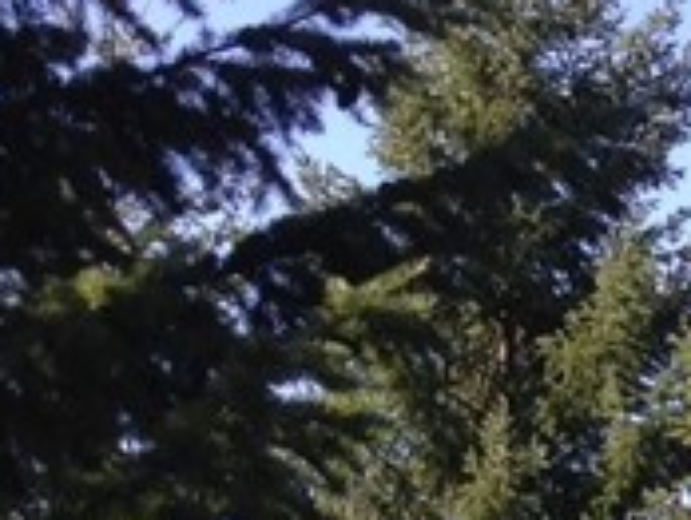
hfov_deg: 9.2
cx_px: 1636
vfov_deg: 7.4
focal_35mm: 194
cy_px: 961
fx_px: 3878
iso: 50
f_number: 2.4
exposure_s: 1/471
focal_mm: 4.12
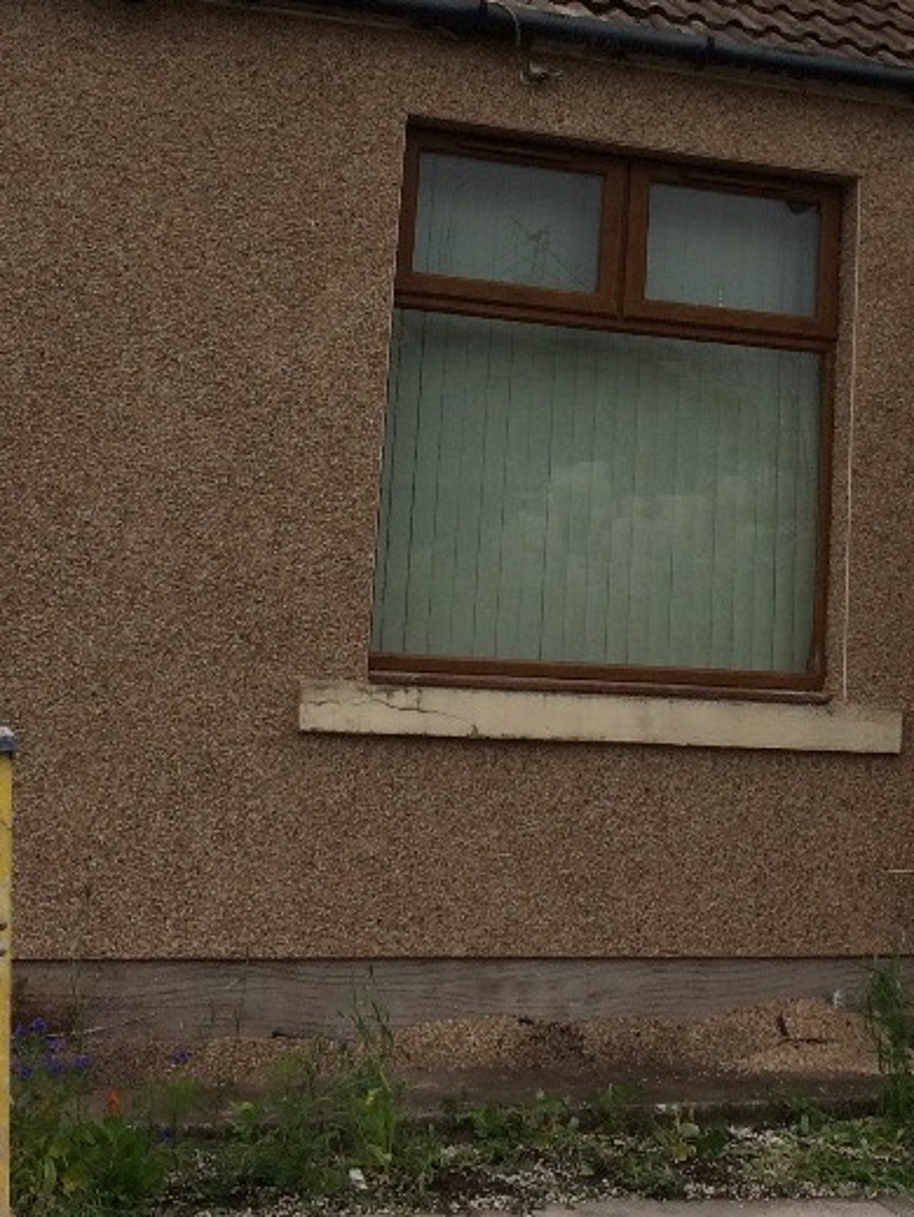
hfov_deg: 21.6
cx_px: 773
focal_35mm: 67
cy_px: 277
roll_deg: -0.6
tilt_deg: +9.6
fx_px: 2356
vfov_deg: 28.4
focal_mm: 4.15
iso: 32
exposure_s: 1/1786
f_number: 2.2
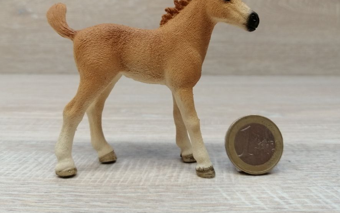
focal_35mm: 33
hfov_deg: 58.1
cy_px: 76
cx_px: 160
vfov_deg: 38.0
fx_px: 306
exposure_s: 1/120
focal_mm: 3.95
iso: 100
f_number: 1.8
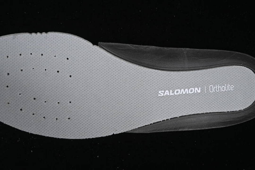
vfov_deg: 18.2
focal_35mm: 75
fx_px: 531
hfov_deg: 27.0
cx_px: 128
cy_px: 85
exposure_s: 1/80
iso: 160
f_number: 7.1
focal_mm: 50
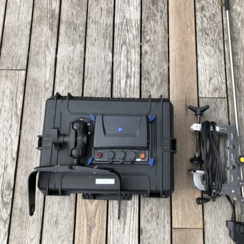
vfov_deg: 48.5
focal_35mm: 34
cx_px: 137
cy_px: 121
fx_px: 271
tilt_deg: -77.5
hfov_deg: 48.3
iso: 20
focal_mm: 3.99
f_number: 1.8
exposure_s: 1/676
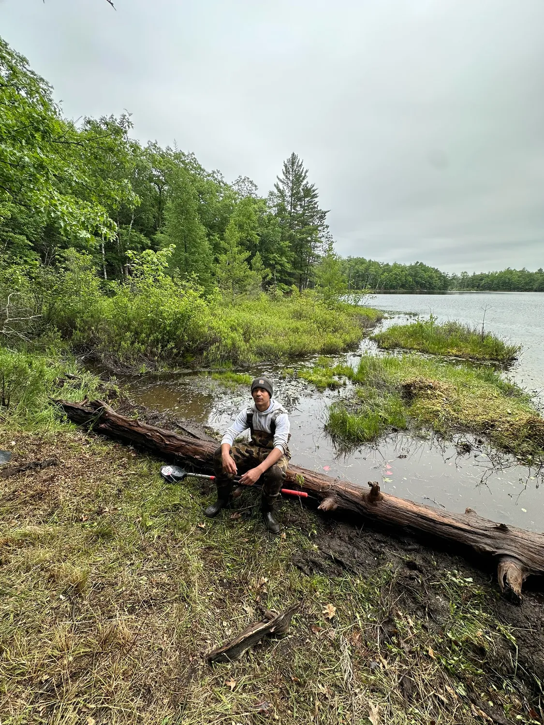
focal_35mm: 14
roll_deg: -0.9
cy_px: 362
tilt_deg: -13.9
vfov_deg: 102.1
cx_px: 272
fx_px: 293
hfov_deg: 85.7
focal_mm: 2.22
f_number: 2.2
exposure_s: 1/348
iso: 40
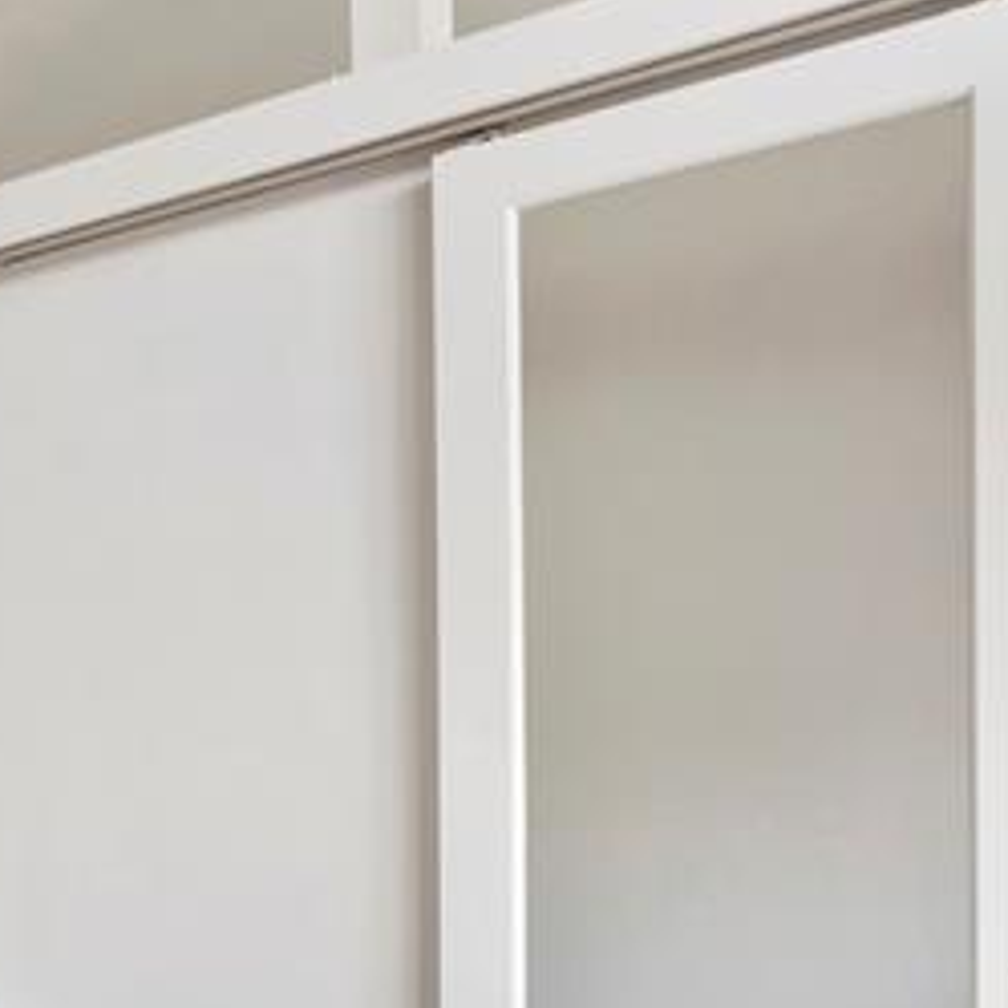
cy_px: 982
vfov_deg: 28.8
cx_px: -644
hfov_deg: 22.6
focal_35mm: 56
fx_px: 1845
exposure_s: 1/8
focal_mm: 16
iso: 125
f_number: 3.5
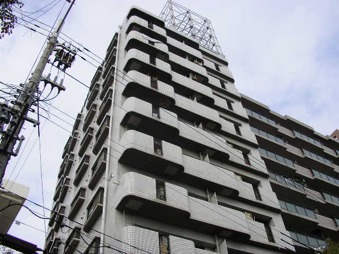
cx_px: 170
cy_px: 127
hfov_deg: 49.0
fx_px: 372
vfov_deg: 37.7
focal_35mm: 38
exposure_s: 1/578
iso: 71
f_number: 4.1
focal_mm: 5.8
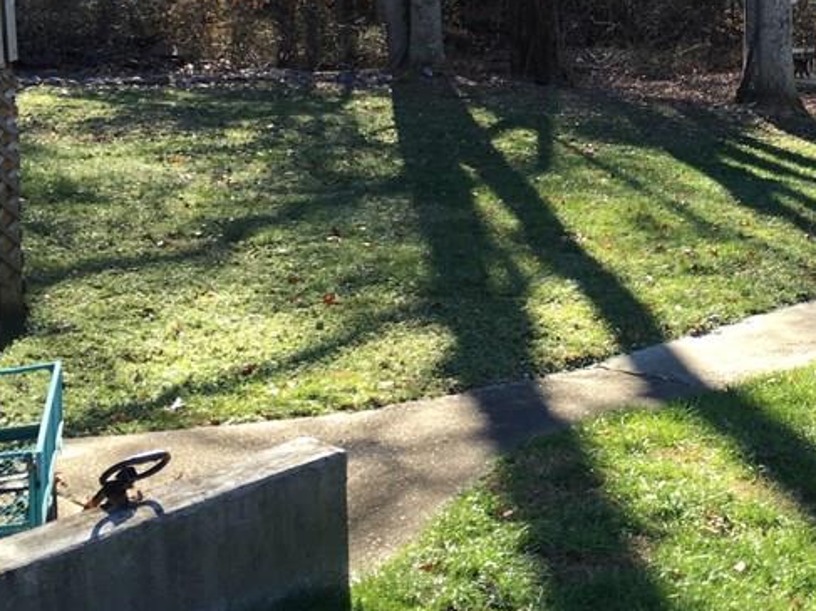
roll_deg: +1.3
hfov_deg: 31.1
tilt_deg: -2.6
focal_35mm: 61
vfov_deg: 23.3
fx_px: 1438
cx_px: 620
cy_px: 35
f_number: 2.2
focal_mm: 4.15
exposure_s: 1/202
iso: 25
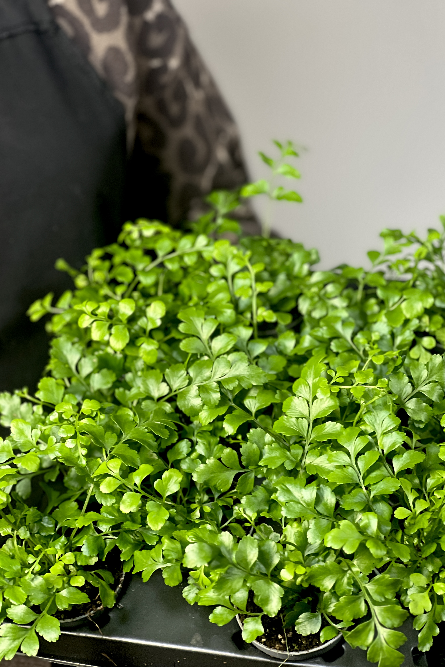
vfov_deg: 25.1
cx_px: 246
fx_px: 1501
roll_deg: +0.7
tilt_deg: -18.3
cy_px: 336
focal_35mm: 81
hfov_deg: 16.9
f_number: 2.8
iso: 125
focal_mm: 9
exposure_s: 1/33
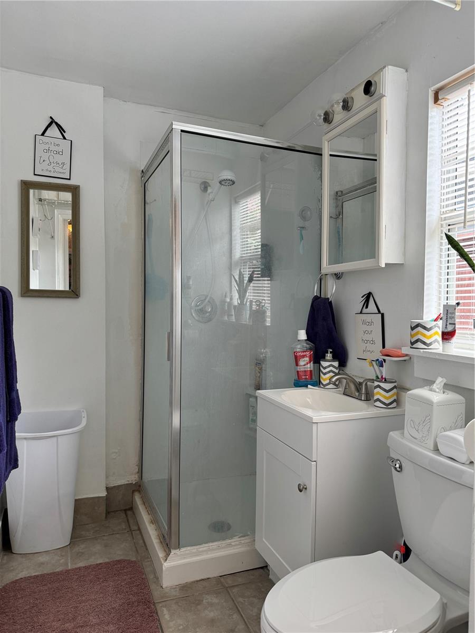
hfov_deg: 56.8
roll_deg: -0.6
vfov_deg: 71.6
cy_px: 316
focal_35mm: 24
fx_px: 439
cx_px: 238
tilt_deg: -3.0
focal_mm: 6.76
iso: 125
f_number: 1.78
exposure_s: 1/120
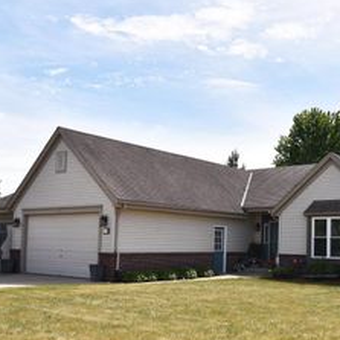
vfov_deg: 38.9
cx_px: 259
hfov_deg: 38.1
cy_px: 220
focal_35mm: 43
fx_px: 477
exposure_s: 1/200
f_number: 13
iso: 100
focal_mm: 15
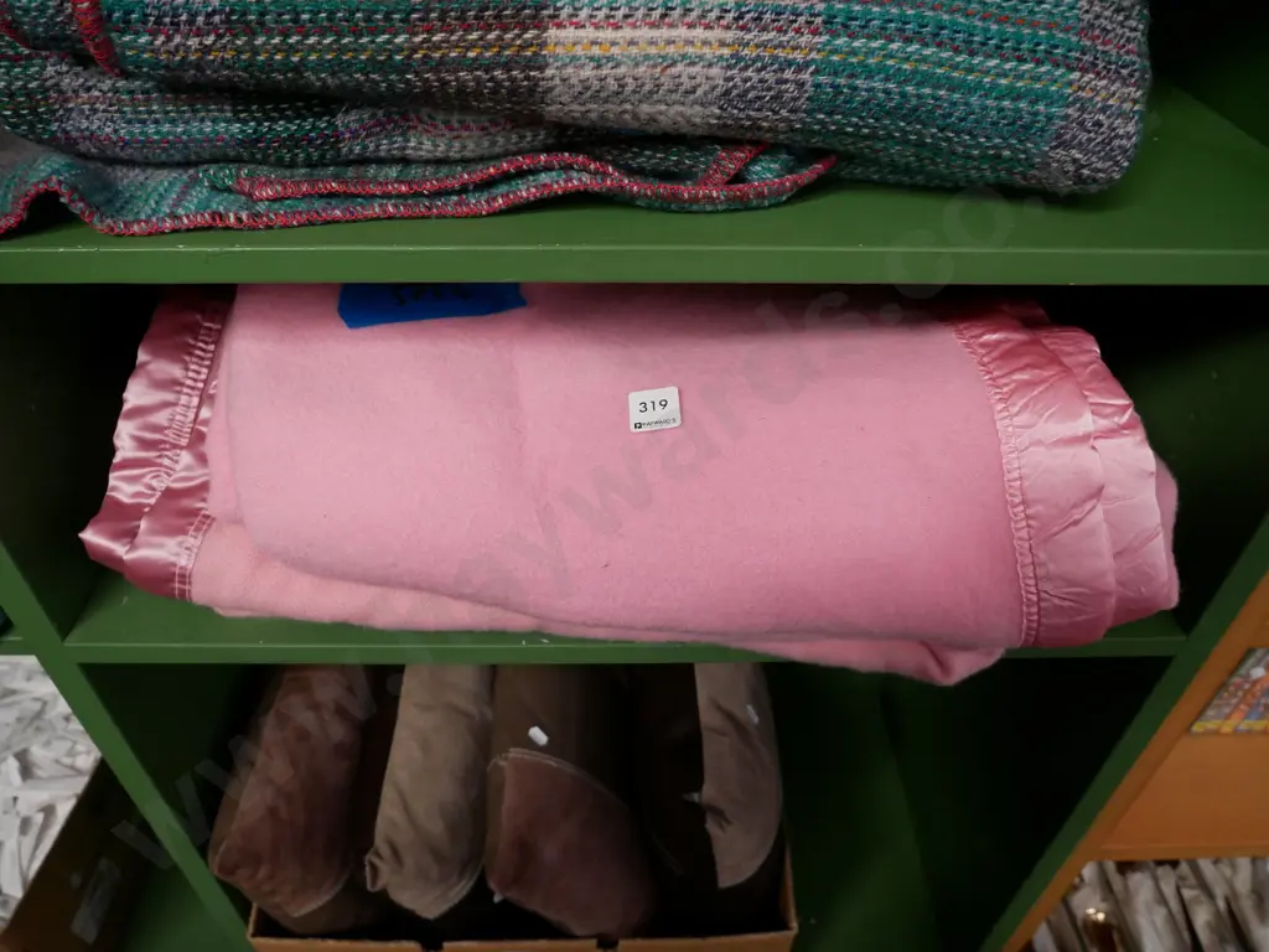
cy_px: 476
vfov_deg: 56.8
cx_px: 634
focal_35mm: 24
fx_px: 880
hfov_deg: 71.6
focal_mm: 12
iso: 1250
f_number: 4
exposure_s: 1/60
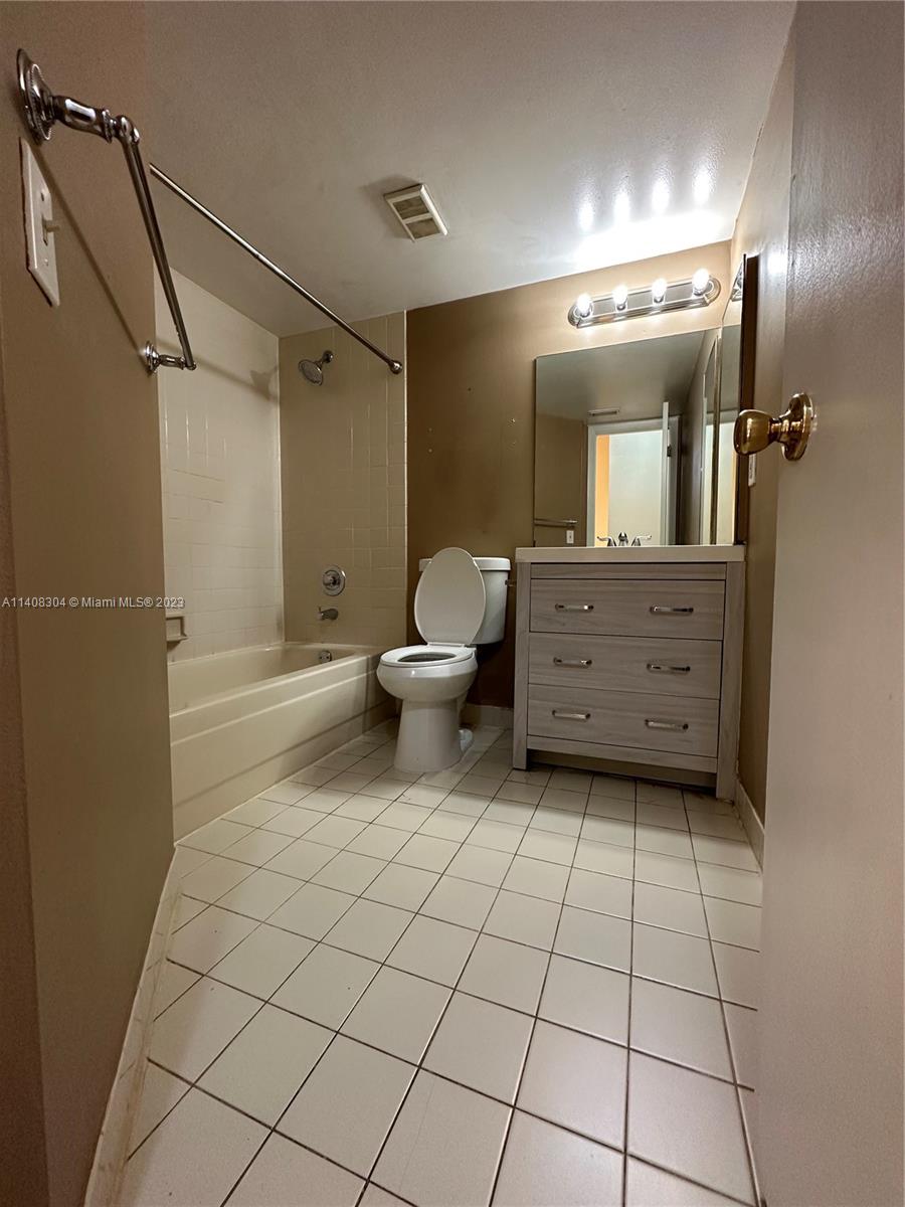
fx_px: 488
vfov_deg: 102.1
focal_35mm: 14
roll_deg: -1.5
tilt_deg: -3.1
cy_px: 604
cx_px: 452
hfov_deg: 85.7
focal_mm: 2.22
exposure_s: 1/120
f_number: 2.2
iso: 250
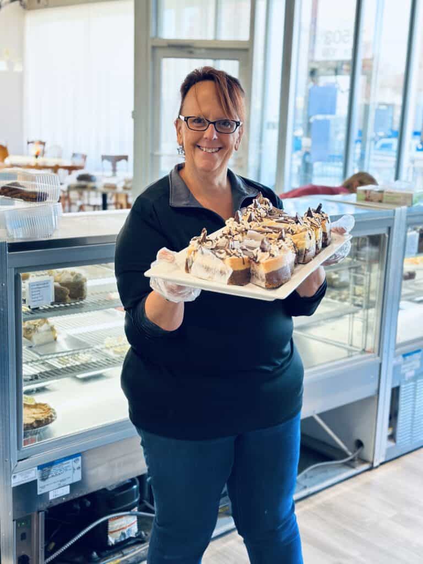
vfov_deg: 39.7
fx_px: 782
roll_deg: -1.5
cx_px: 212
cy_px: 282
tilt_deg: -12.0
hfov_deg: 30.3
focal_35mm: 48
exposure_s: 1/120
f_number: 1.78
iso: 125
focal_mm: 6.86
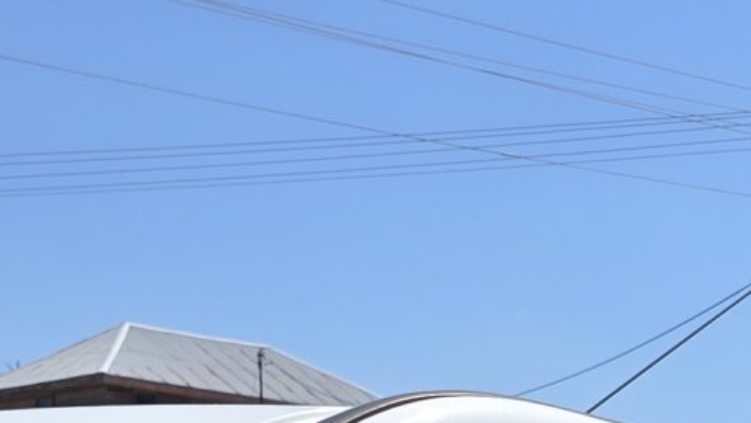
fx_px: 2570
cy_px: 1296
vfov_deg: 8.0
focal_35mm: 129
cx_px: 348
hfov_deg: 16.6
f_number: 1.7
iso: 12
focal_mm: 6.3
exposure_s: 1/854
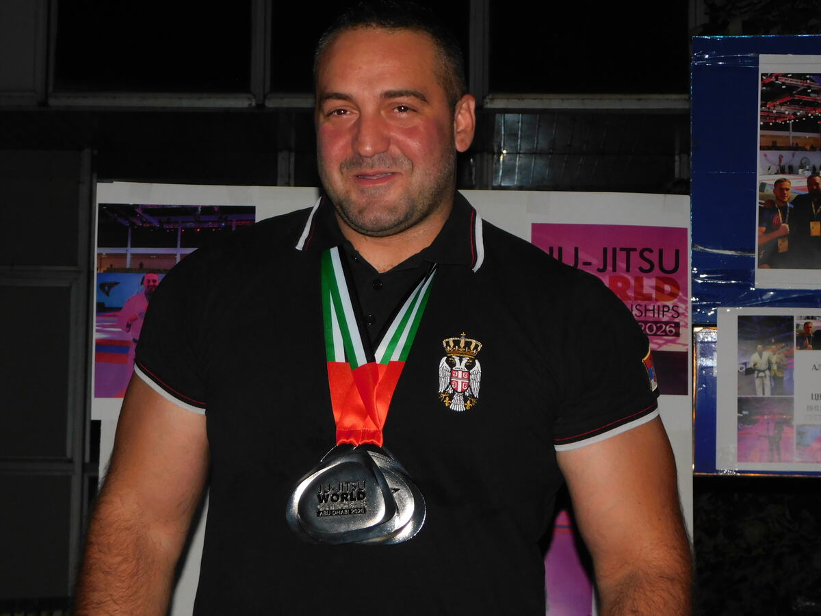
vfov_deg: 16.2
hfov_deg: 21.5
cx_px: 410
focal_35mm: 91
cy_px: 308
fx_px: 2158
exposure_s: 1/60
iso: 320
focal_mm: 16.1
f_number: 4.5
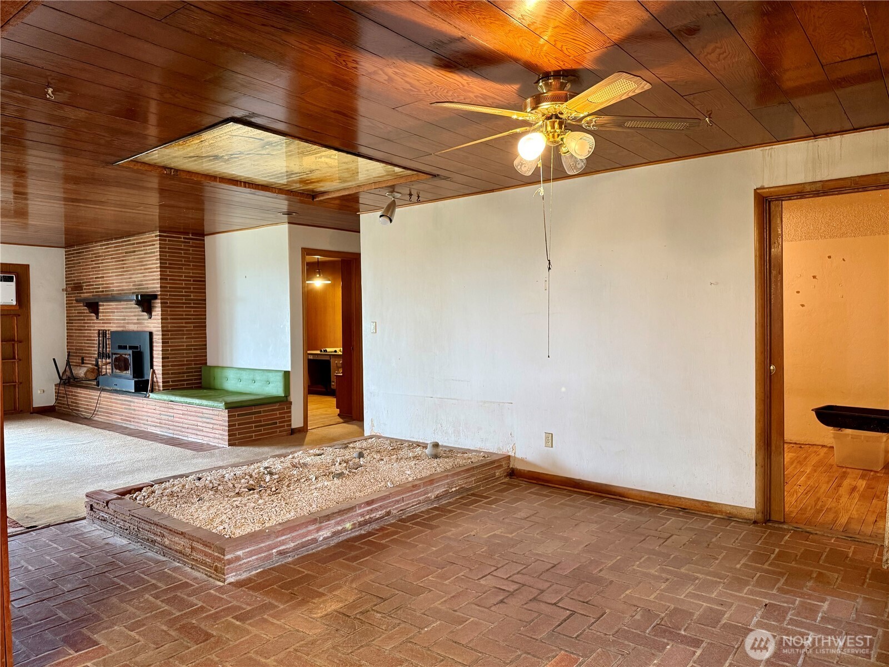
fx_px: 616
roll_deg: +0.8
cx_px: 444
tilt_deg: -2.1
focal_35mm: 24
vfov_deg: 56.8
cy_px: 334
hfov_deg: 71.6
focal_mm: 6.76
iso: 250
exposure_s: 1/60
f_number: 1.78
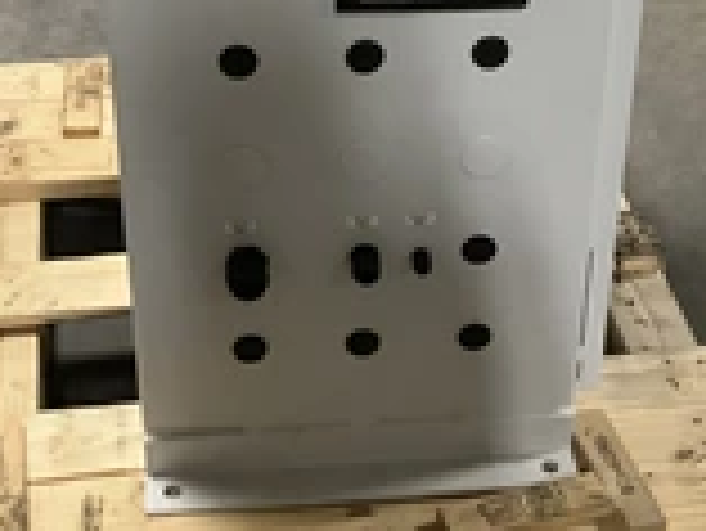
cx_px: 423
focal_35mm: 79
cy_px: 99
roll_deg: -3.1
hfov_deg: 24.7
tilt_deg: -34.0
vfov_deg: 18.5
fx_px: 1612
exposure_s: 1/30
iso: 500
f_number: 2.4
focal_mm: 3.3
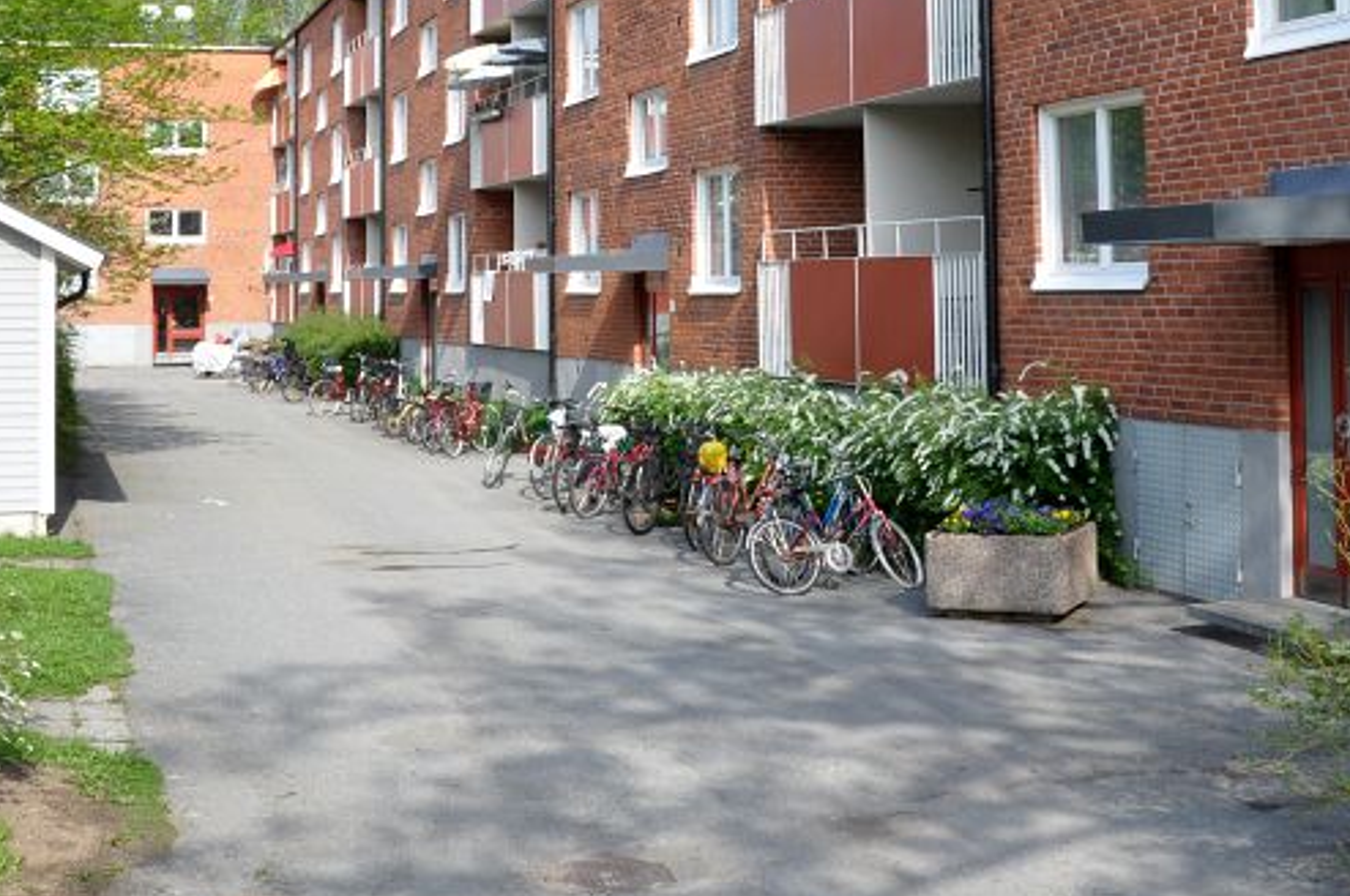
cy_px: 63
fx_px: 2097
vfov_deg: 23.4
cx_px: 721
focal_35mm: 56
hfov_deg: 35.7
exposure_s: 1/125
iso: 200
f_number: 11
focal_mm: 18
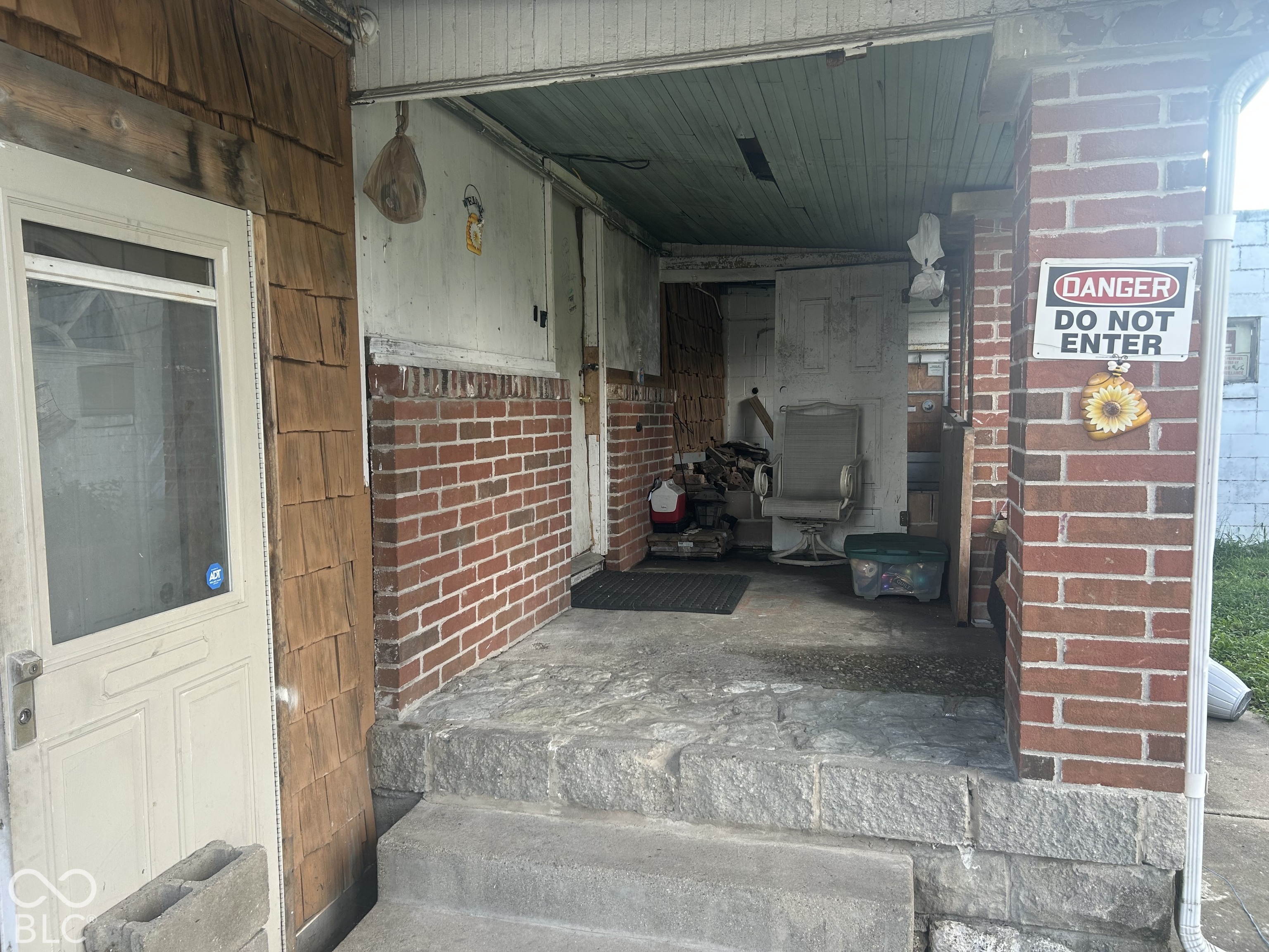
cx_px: 634
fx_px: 953
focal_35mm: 26
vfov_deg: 53.1
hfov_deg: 67.3
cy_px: 476
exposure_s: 1/122
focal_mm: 5.7
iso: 32
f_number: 1.5
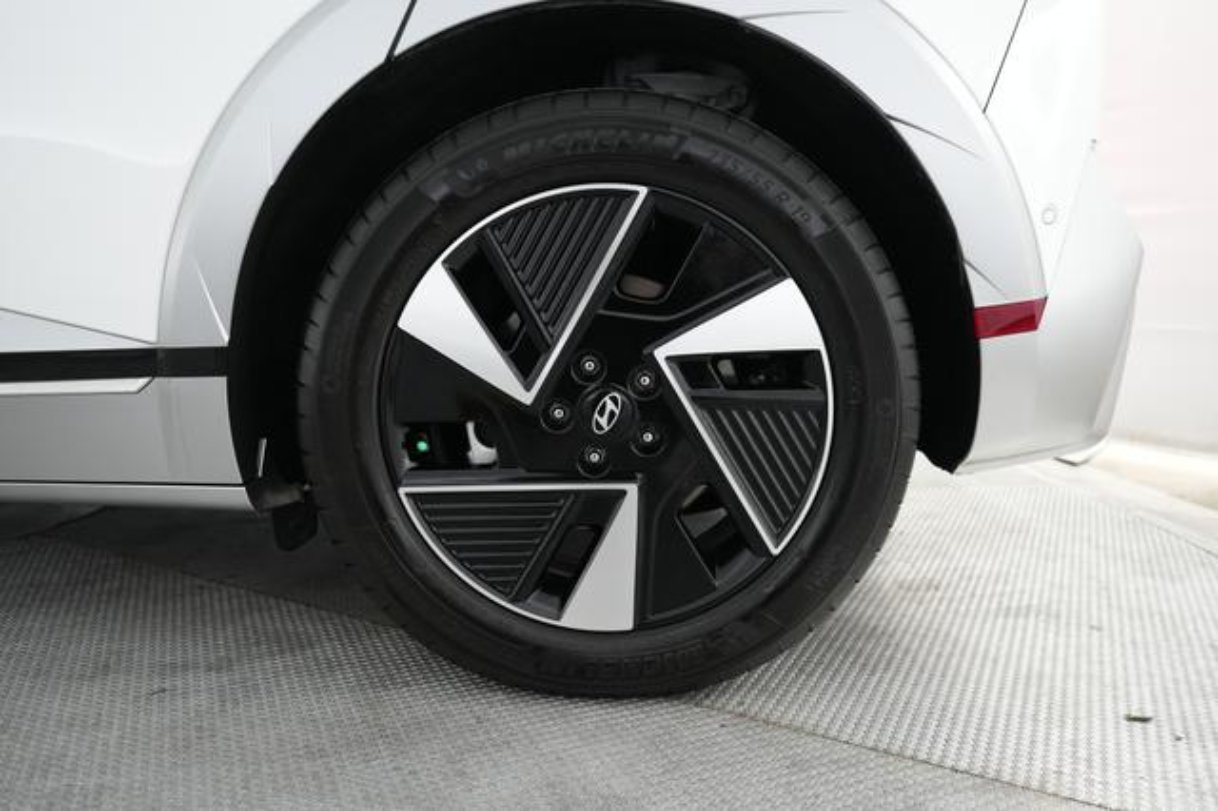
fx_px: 845
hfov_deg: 71.5
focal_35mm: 25
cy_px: 406
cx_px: 609
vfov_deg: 51.2
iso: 4000
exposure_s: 1/160
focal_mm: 25
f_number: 2.8
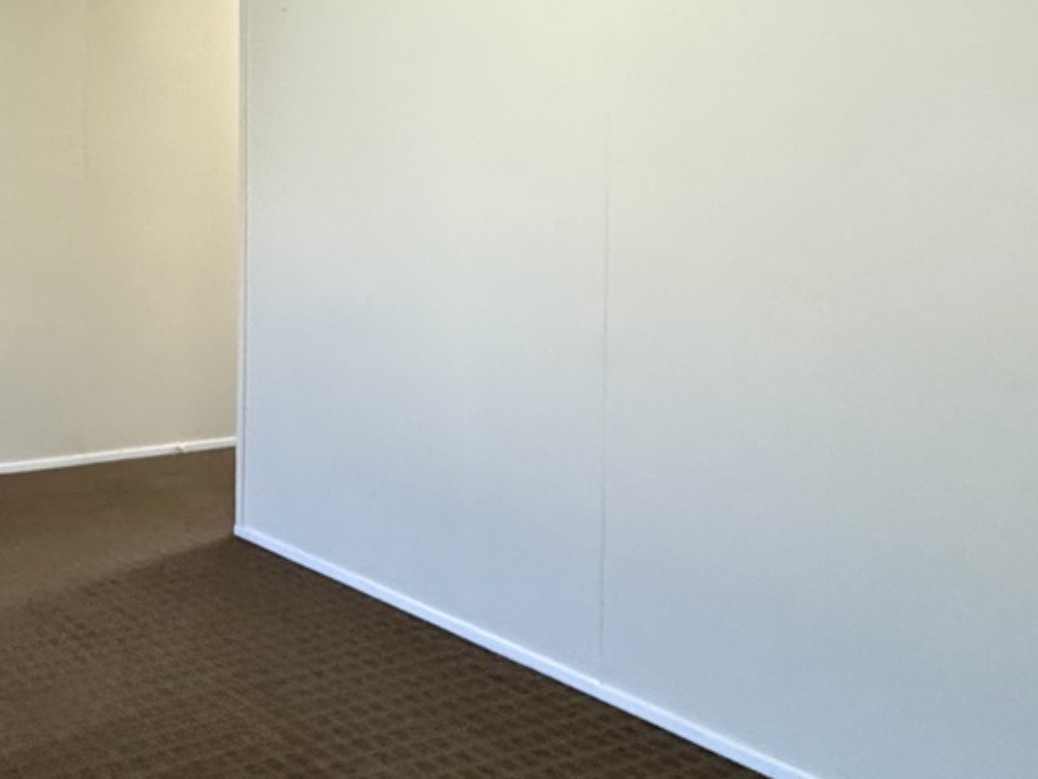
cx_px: -123
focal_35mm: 40
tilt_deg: -0.4
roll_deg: +1.1
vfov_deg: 35.1
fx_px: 1200
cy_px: 185
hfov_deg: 38.2
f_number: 2.2
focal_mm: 2.22
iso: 250
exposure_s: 1/100
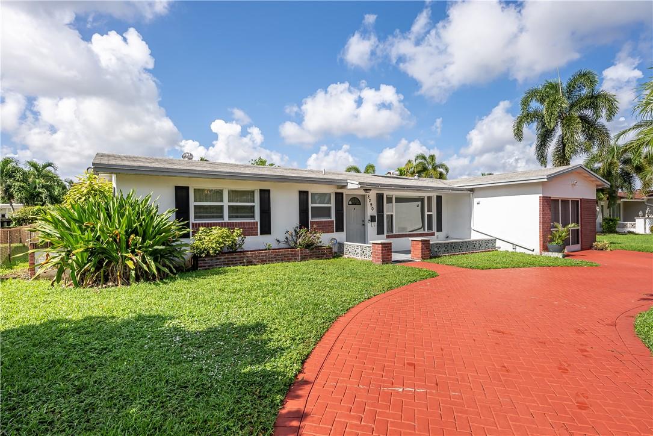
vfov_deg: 67.4
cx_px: 326
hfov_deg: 90.0
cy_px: 218
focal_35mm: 18
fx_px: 327
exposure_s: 1/250
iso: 200
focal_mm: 18
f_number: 9
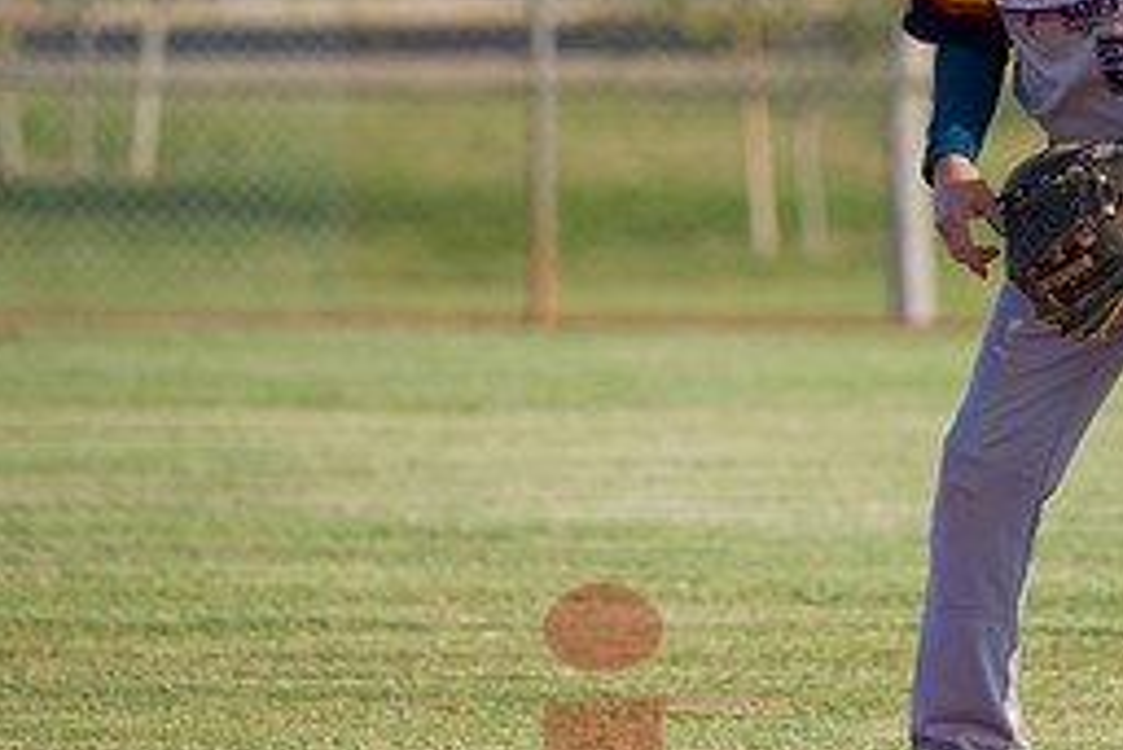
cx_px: 1167
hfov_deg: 2.3
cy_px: 353
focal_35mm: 906
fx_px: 28277
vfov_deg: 1.5
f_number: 8
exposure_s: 1/800
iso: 640
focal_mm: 400
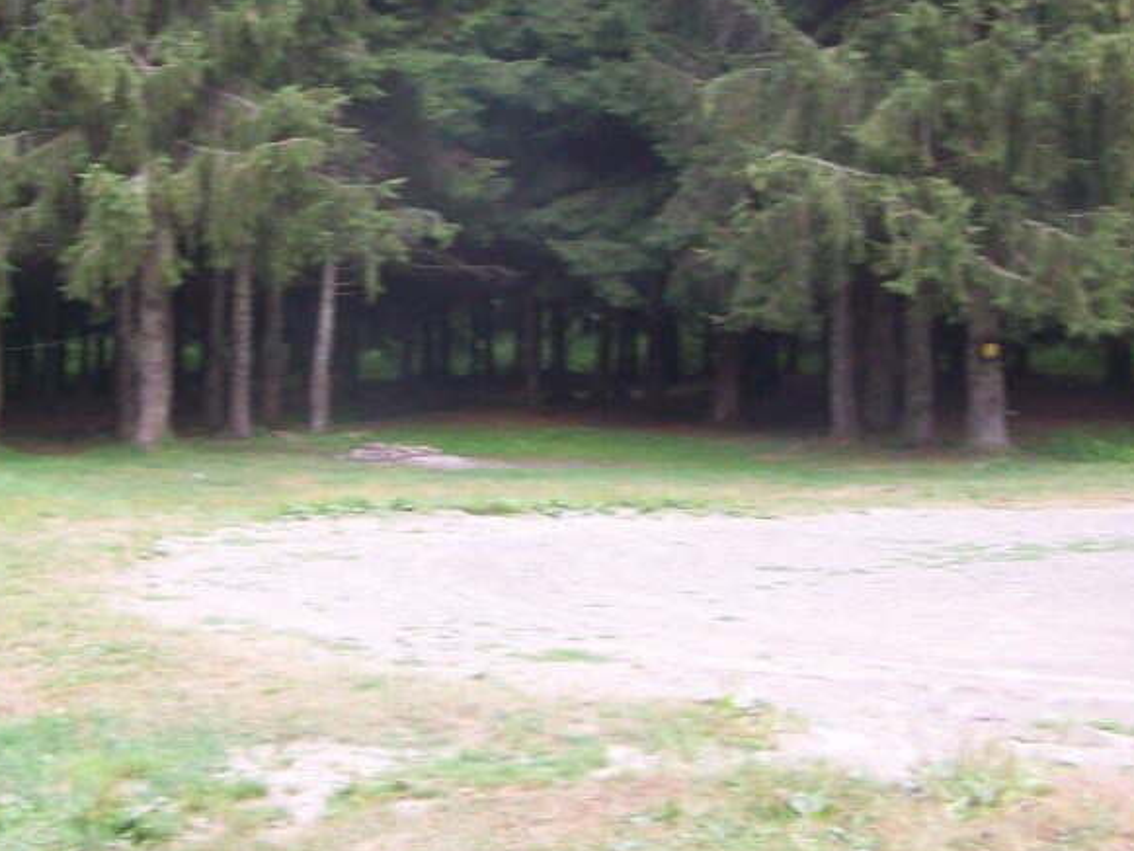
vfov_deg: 21.6
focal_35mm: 67
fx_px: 2195
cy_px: 125
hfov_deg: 28.9
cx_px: 506
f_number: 2.8
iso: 80
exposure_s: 1/50
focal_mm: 6.3
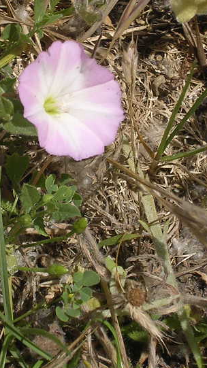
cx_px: 20
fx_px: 1631
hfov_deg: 7.2
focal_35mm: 167
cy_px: 179
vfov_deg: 12.9
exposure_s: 1/1062
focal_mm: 12.3
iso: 100
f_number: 4
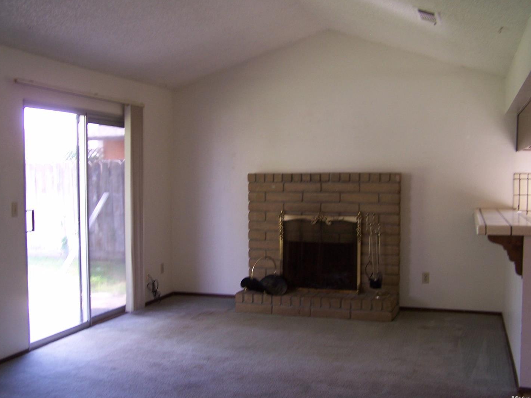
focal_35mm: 40
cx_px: 268
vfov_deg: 35.9
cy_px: 194
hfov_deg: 46.8
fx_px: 613
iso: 100
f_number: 2.8
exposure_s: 1/30
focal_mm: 6.3
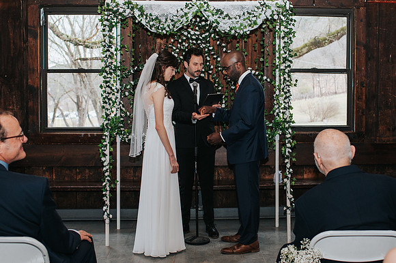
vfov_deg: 25.5
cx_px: 229
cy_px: 116
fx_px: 582
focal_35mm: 53
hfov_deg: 37.5
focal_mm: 35
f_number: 3.2
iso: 1000
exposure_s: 1/200
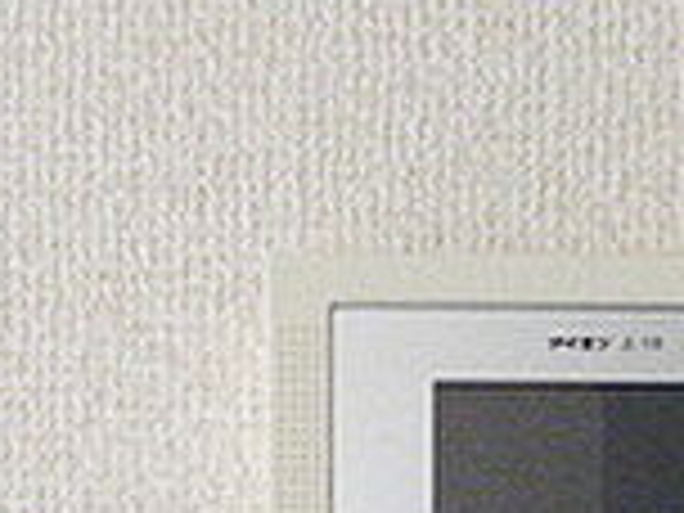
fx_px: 1660
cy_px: 999
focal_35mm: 84
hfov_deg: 23.0
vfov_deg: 14.7
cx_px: 549
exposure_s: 1/25
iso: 800
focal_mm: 3.58
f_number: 2.8
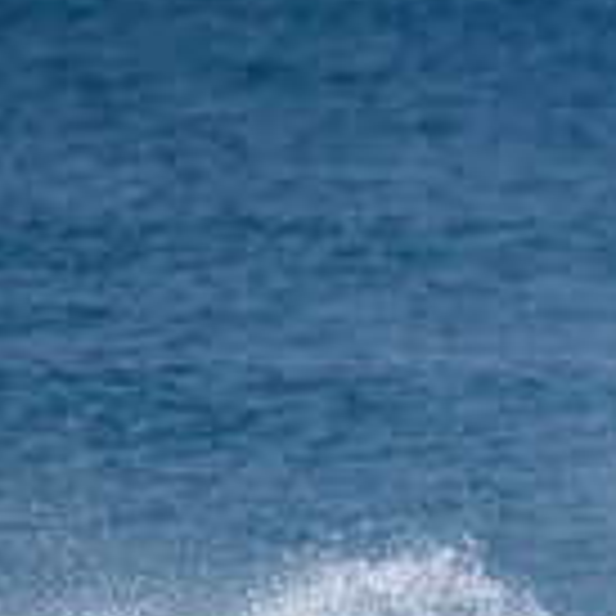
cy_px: 726
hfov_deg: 0.9
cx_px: 616
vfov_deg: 0.9
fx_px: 37186
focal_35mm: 1847
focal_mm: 500
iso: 250
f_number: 5.6
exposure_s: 1/2000
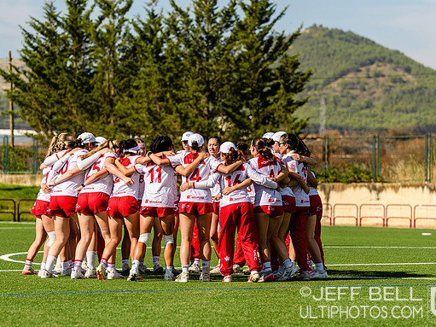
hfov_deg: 11.5
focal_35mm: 172
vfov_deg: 8.6
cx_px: 243
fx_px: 2166
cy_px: 164
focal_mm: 105
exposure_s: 1/1600
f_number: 3.2
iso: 100
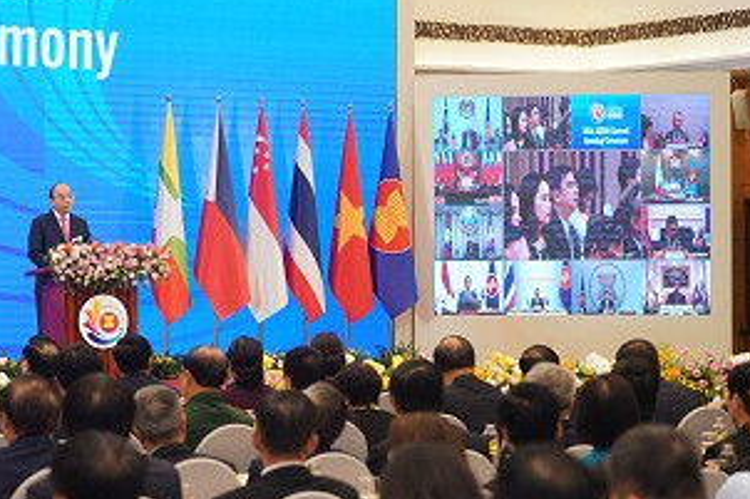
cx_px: 238
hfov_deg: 17.6
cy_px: 200
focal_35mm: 116
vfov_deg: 11.8
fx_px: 2415
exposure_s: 1/250
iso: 1000
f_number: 2.8
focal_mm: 70
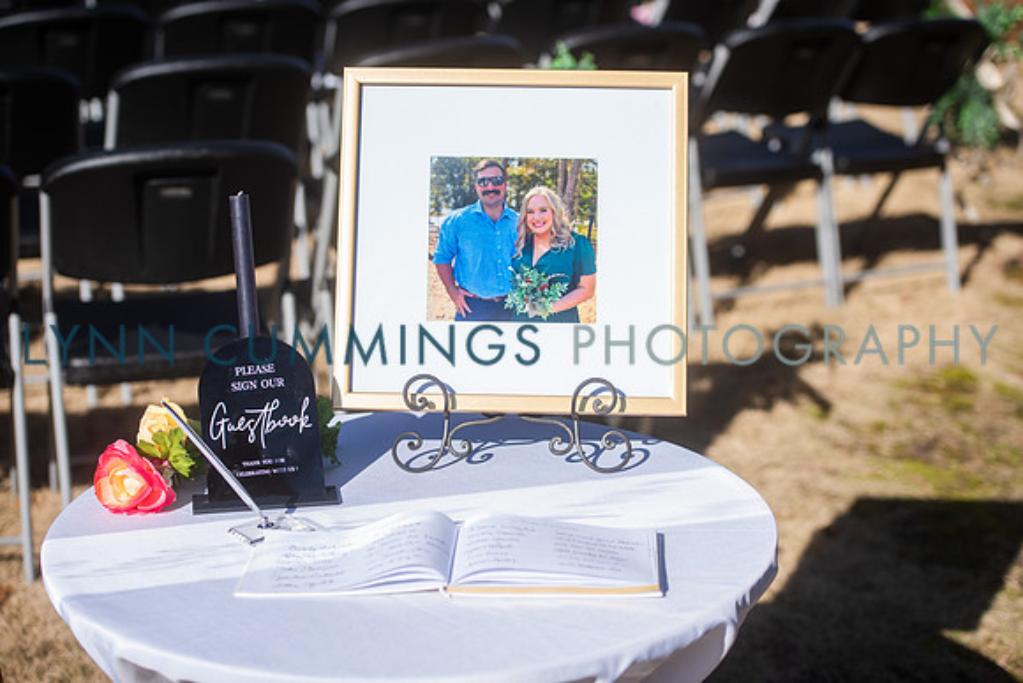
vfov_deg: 19.5
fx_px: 1990
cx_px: 512
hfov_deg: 28.8
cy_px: 342
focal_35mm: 70
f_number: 3.5
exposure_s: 1/800
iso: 64
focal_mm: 70
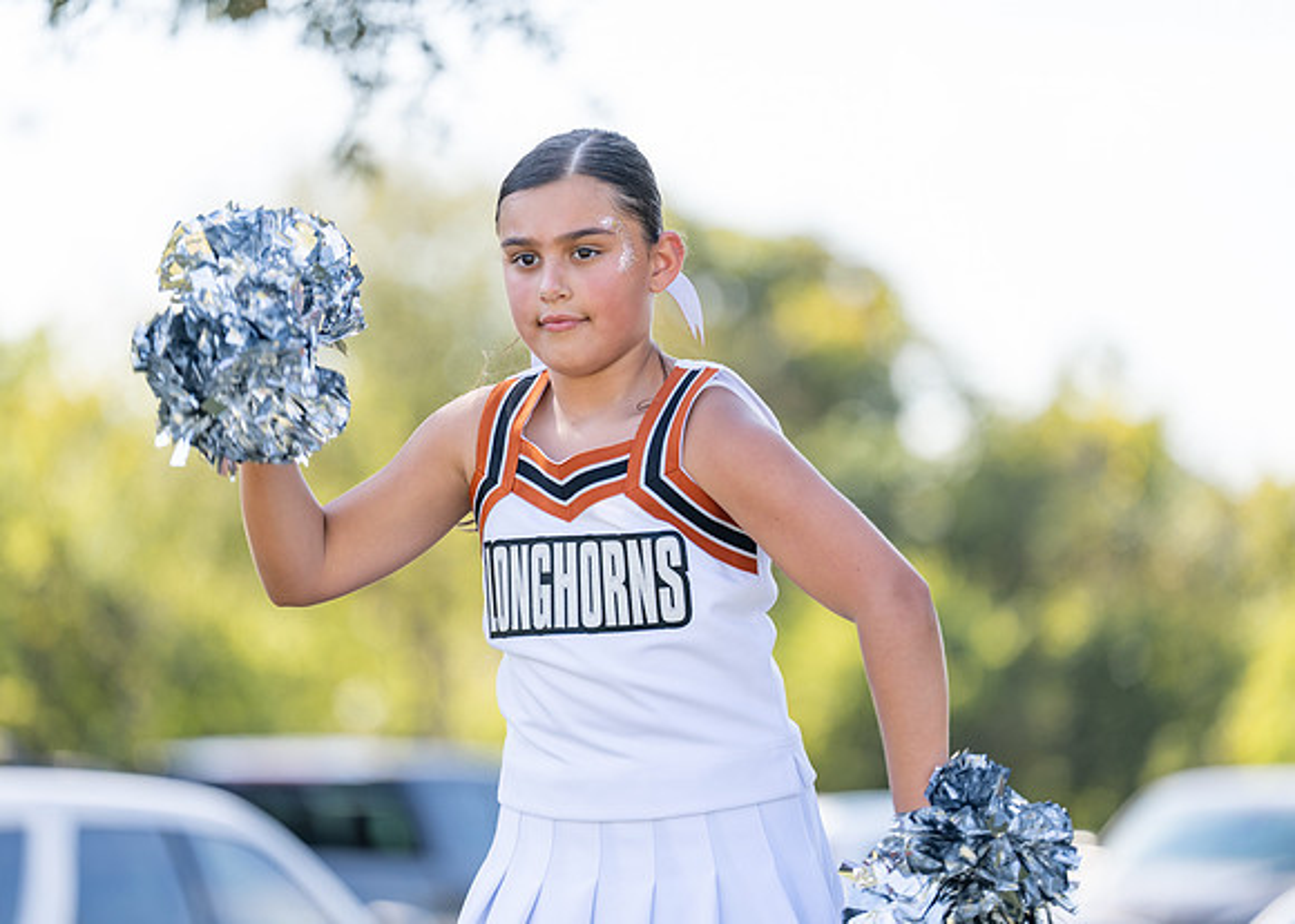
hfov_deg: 11.1
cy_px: 462
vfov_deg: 7.9
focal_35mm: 182
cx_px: 648
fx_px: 6674
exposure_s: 1/1000
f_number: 2.8
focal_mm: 171
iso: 160
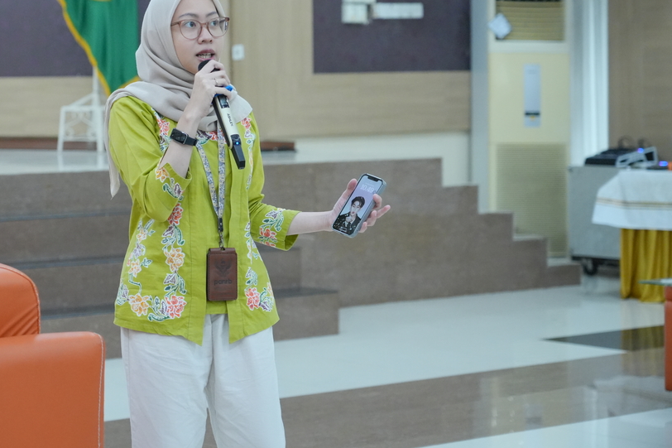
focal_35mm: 105
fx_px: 1959
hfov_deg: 19.4
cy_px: 139
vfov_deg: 13.0
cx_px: 214
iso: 4000
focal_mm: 74
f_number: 4
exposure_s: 1/200
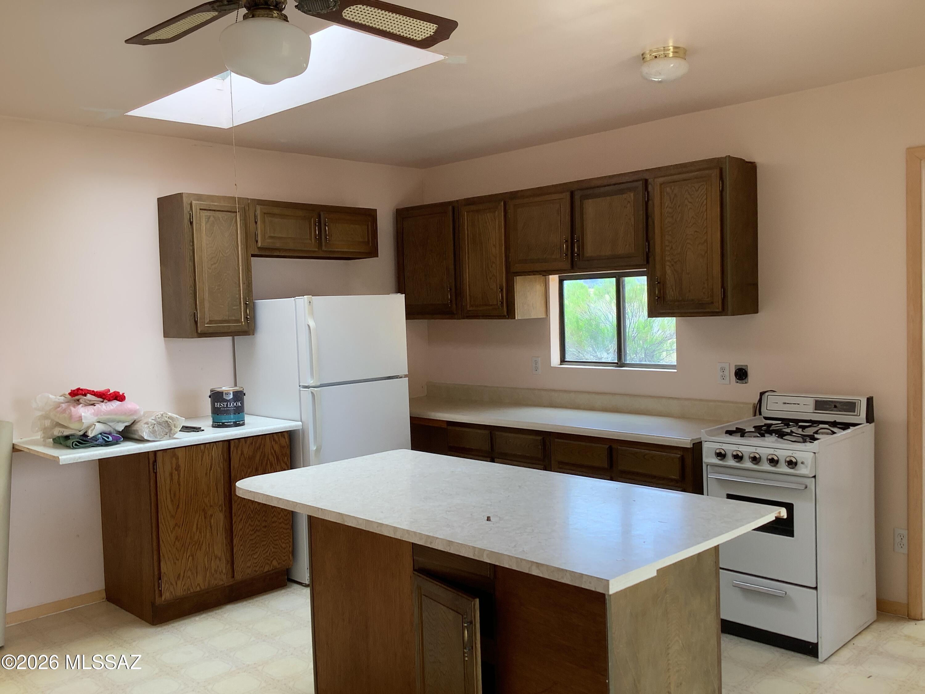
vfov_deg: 45.4
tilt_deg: -3.3
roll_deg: +2.1
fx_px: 828
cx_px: 462
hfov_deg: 58.4
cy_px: 347
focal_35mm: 31
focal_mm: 3.3
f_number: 2.4
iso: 32
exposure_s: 1/100
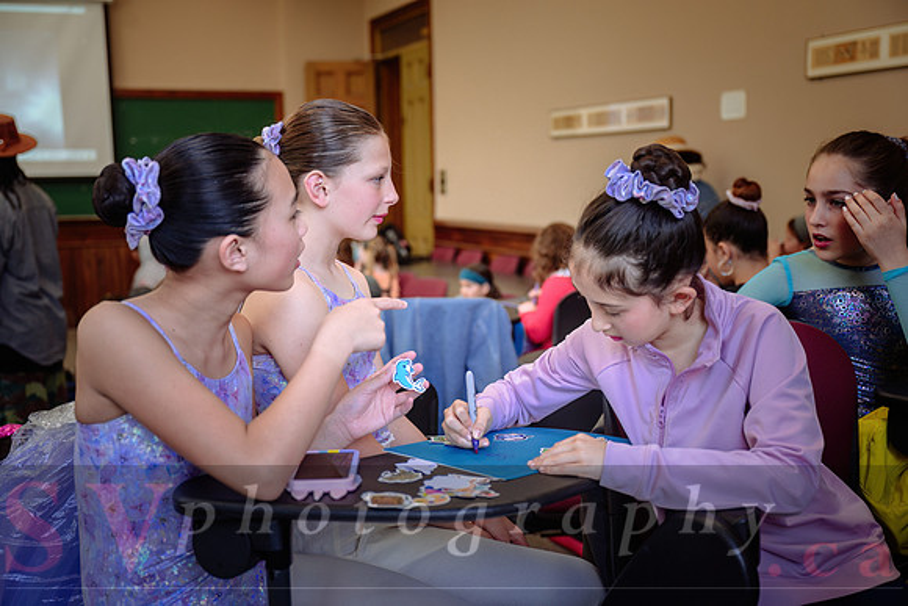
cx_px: 454
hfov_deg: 48.4
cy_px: 303
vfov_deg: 33.4
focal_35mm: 40
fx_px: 1009
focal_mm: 40
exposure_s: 1/200
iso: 500
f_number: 2.8
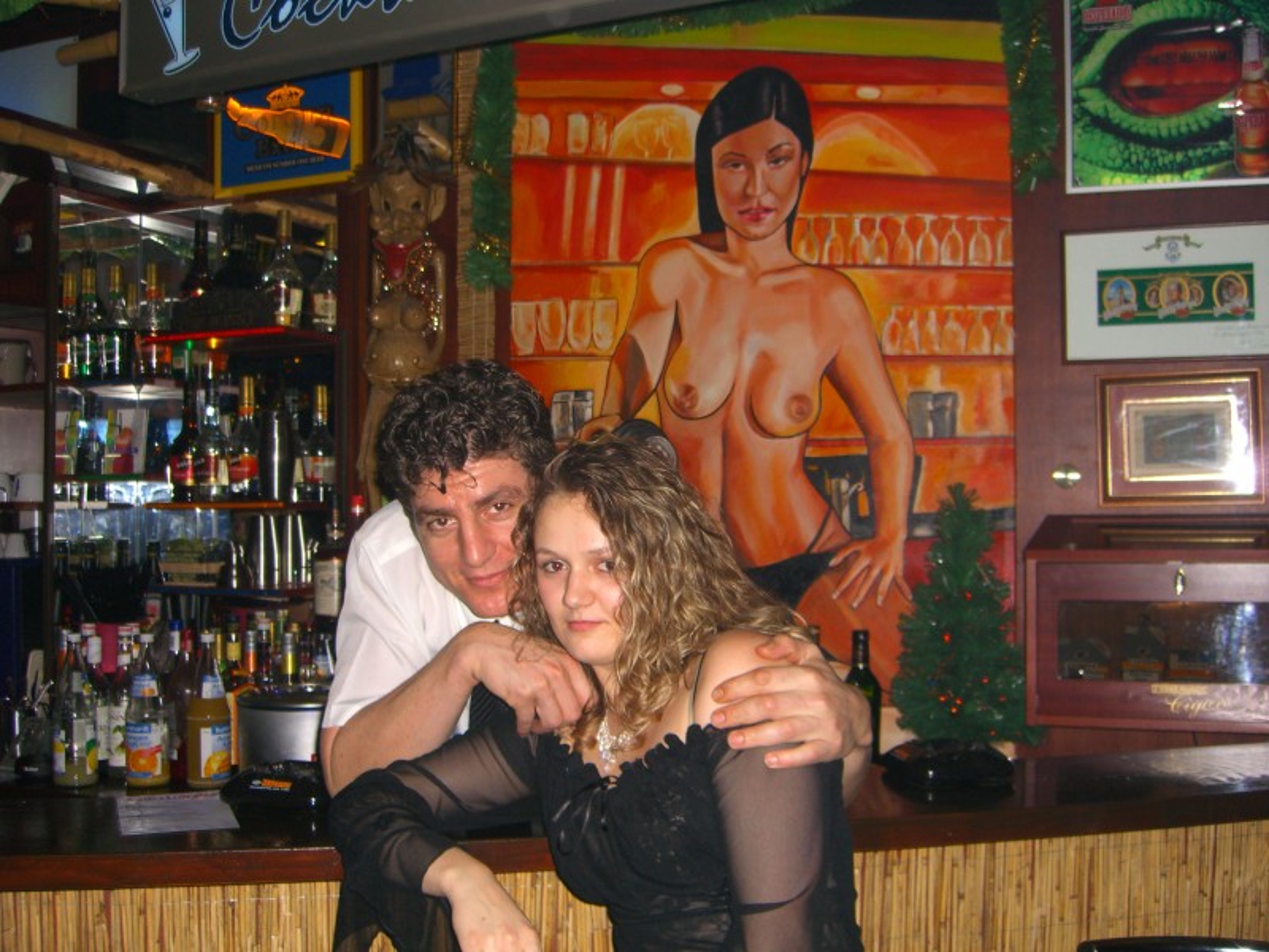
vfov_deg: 37.7
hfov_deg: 49.0
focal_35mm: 38
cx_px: 634
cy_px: 476
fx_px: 1393
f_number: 2.8
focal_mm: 7.9
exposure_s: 1/60
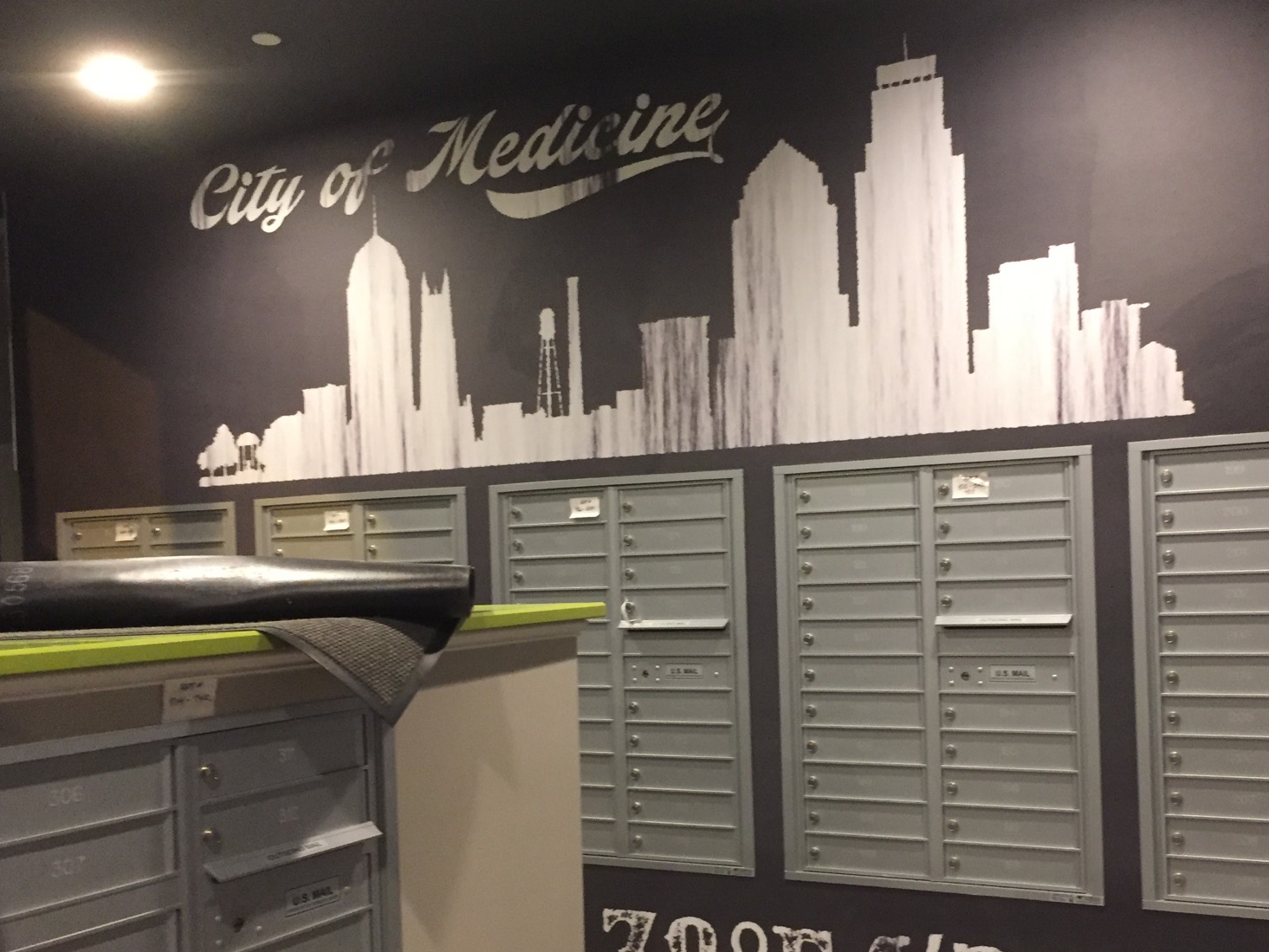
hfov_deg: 48.7
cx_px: 765
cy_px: 576
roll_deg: +0.4
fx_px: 1393
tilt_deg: +0.2
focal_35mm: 38
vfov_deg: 37.6
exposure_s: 1/24
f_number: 2.2
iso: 250
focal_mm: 4.15
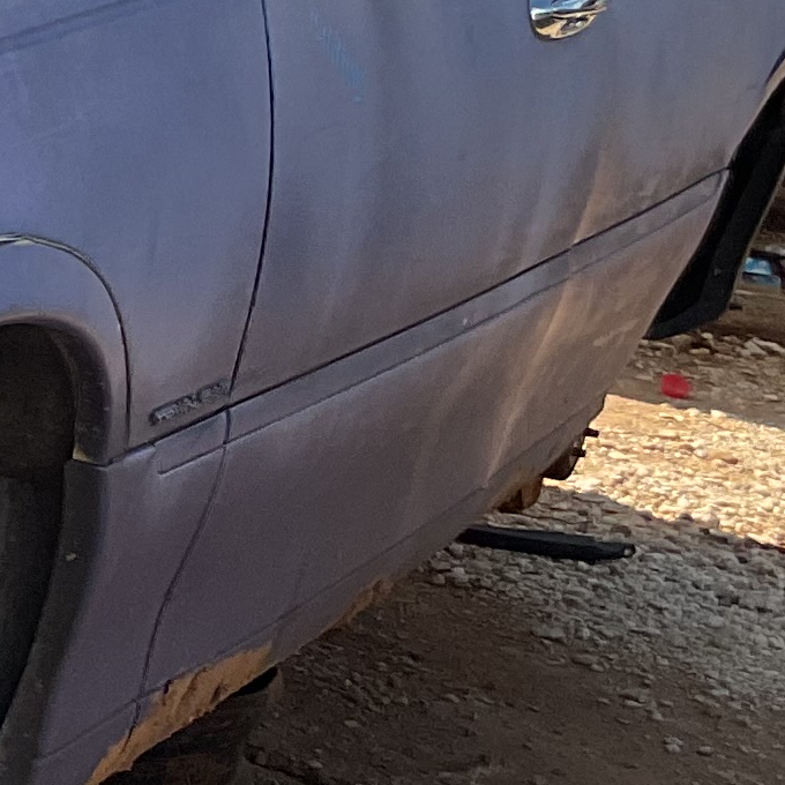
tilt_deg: -13.8
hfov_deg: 10.6
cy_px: 283
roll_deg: -7.7
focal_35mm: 152
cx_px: -725
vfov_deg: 11.5
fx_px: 3900
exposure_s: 1/1786
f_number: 1.8
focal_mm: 3
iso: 16
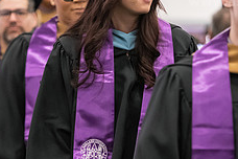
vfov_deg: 4.4
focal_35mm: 311
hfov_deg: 6.6
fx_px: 2056
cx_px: 141
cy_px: 24
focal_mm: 122
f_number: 3.2
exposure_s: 1/200
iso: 3200
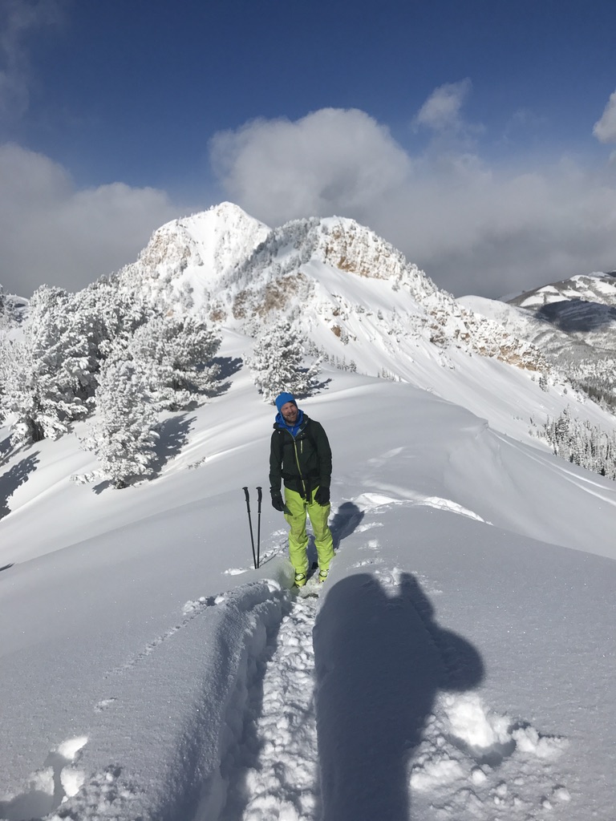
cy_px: 410
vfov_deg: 63.4
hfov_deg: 49.7
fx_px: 664
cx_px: 308
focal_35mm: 28
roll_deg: +4.7
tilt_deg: -8.6
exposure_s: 1/13699
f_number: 1.8
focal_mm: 3.99
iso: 20
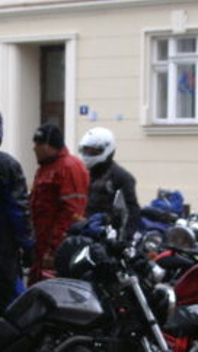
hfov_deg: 6.9
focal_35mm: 175
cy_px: 264
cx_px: 73
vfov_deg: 12.3
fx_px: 1631
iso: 400
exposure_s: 1/40
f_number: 5.6
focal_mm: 35
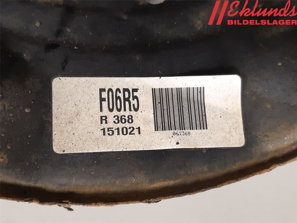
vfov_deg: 53.1
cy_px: 112
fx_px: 223
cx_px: 148
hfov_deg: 67.3
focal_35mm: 26
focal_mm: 3.93
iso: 200
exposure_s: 1/33
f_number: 1.7
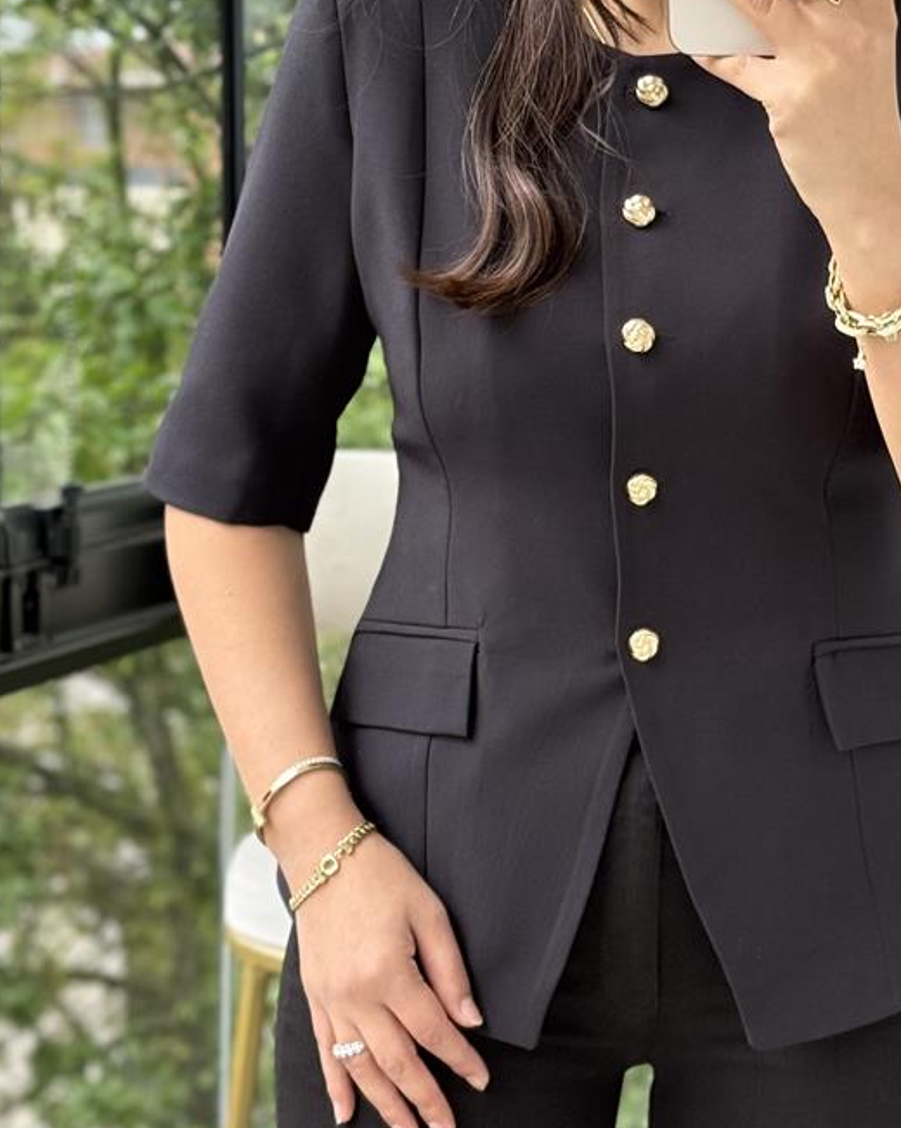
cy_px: 436
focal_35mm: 96
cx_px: 759
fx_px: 3203
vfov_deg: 19.9
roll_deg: -0.8
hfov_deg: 15.9
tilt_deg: -19.7
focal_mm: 6.76
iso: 64
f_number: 1.78
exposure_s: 1/216
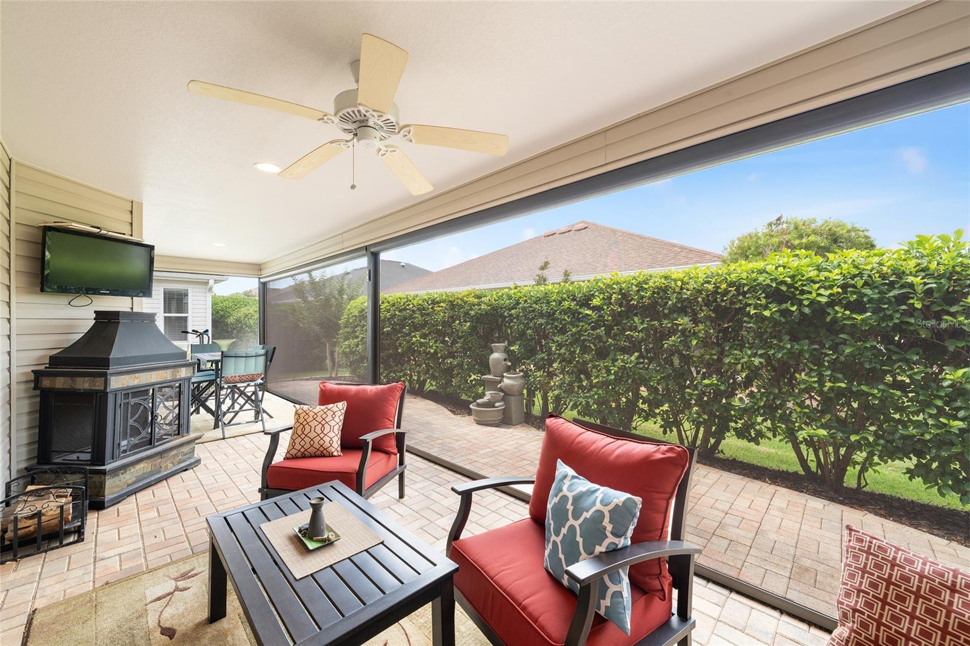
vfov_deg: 81.2
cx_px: 485
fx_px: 377
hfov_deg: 104.3
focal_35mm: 14
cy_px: 323
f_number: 8
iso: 200
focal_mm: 14
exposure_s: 1/4
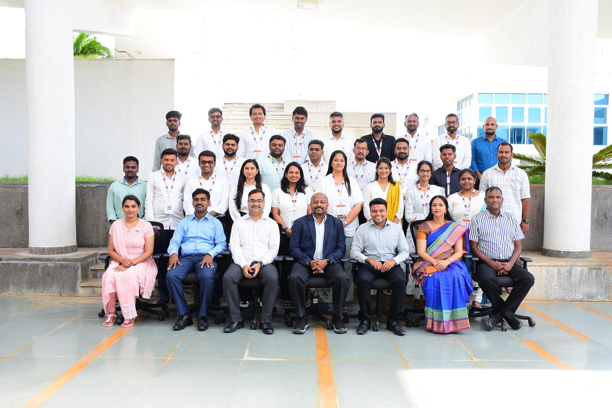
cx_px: 306
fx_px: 561
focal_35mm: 33
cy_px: 204
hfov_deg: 57.2
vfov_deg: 40.0
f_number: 6.3
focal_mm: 22
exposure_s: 1/125
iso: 400
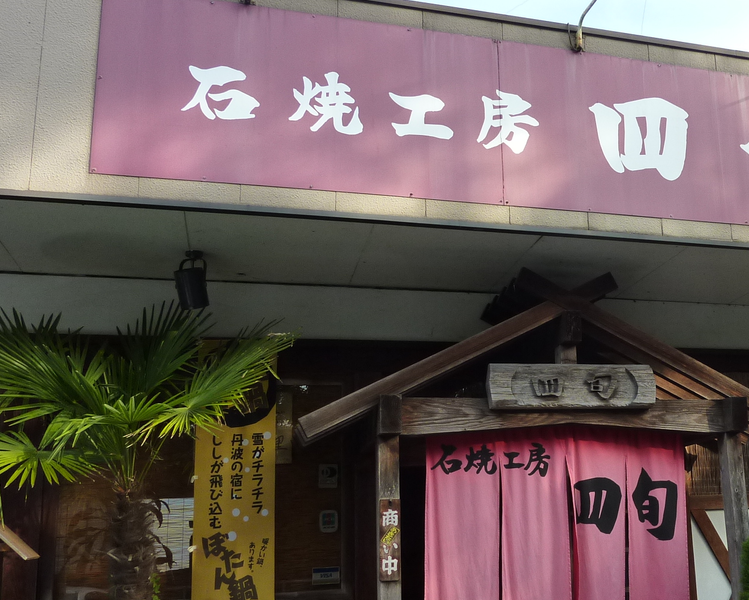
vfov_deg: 37.3
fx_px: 887
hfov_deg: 43.6
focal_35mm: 40
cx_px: 600
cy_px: 337
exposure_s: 1/125
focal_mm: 4.1
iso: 125
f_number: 4
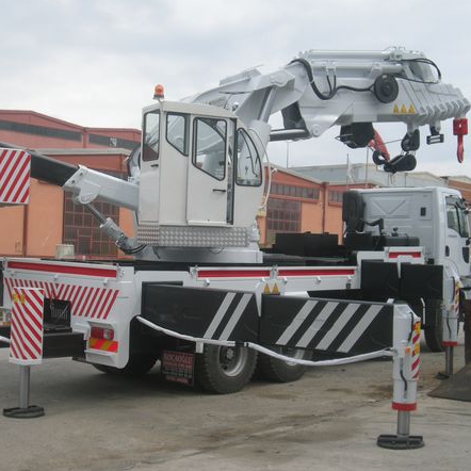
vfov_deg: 31.6
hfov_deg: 31.6
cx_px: 197
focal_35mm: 54
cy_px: 238
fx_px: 831
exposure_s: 1/797
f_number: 3.1
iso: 64
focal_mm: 9.6
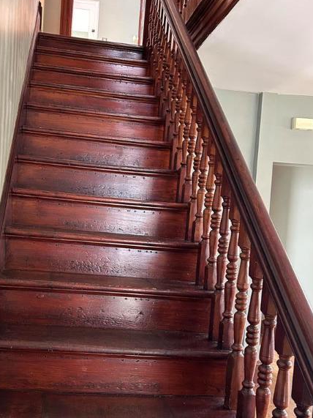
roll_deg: -3.8
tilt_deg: -3.3
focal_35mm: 35
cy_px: 231
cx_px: 111
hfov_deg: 40.3
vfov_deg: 52.5
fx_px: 422
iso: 320
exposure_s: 1/60
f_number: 1.5
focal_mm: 5.7
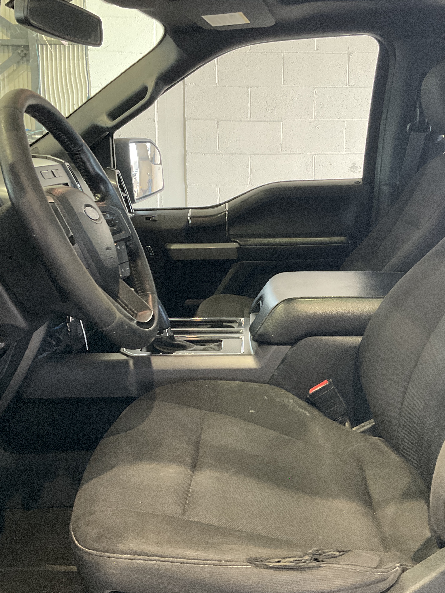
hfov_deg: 36.8
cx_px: 251
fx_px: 668
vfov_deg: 47.9
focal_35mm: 39
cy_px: 295
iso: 200
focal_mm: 3
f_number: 1.8
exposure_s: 1/60
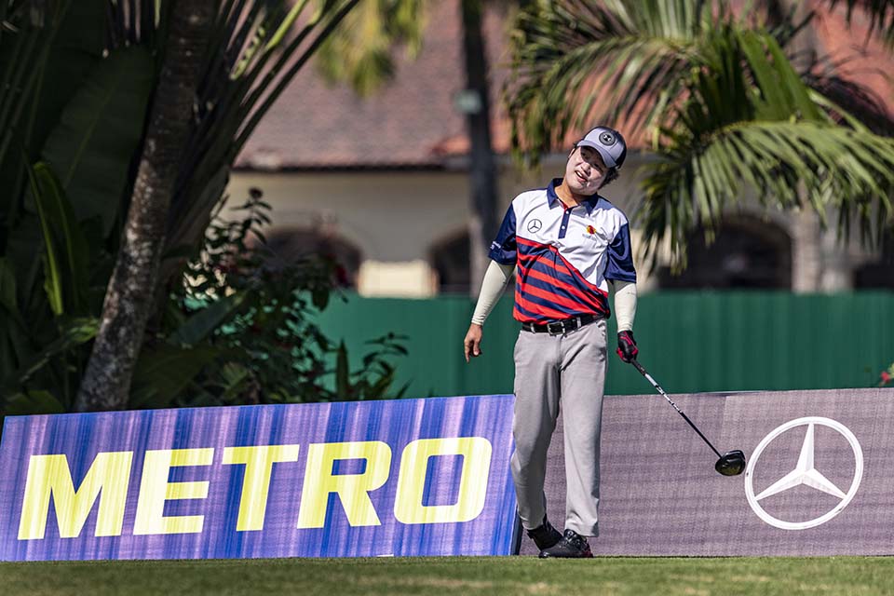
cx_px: 447
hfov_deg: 5.2
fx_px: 9933
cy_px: 298
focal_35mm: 400
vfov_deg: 3.4
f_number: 5.6
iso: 450
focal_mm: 400
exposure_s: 1/4000
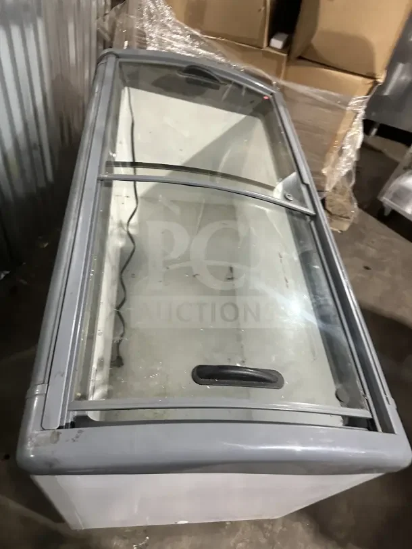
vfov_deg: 71.6
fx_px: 381
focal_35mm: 24
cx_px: 206
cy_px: 274
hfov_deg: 56.8
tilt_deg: -48.2
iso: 800
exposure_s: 1/60
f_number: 1.78
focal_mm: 6.86
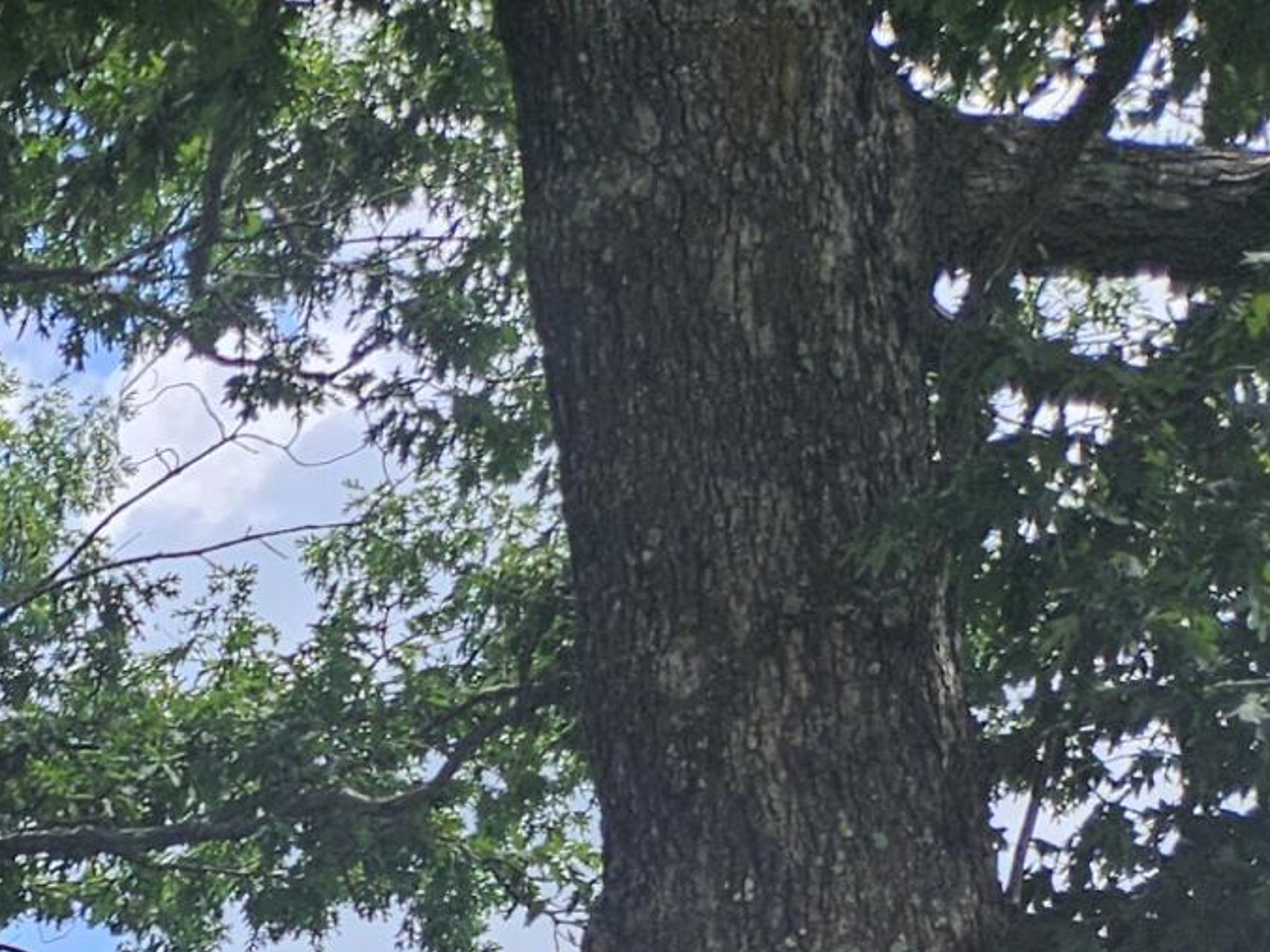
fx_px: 3742
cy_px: 2005
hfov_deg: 15.7
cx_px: -1191
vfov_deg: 12.5
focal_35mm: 102
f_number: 1.8
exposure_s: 1/752
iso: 25
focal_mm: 5.4
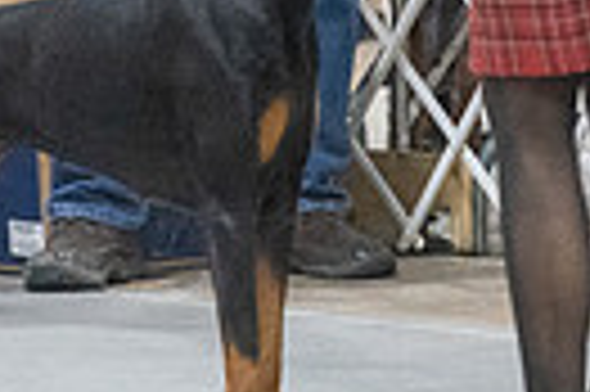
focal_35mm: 726
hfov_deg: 2.8
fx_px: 11883
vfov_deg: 1.9
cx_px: 135
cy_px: -228
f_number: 3.2
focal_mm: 164
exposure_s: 1/400
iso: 12800
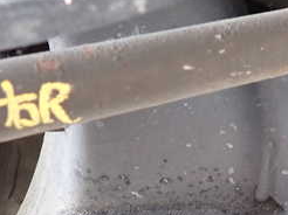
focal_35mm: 61
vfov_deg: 24.0
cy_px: 127
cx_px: 256
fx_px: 507
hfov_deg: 30.4
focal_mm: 4.5
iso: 320
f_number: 2
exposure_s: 1/50
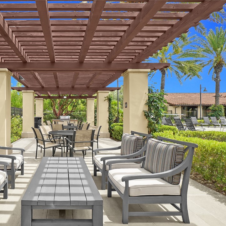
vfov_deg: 67.3
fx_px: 170
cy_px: 113
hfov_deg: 64.8
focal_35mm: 23
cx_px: 69
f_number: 9
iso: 800
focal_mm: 12
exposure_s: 1/800
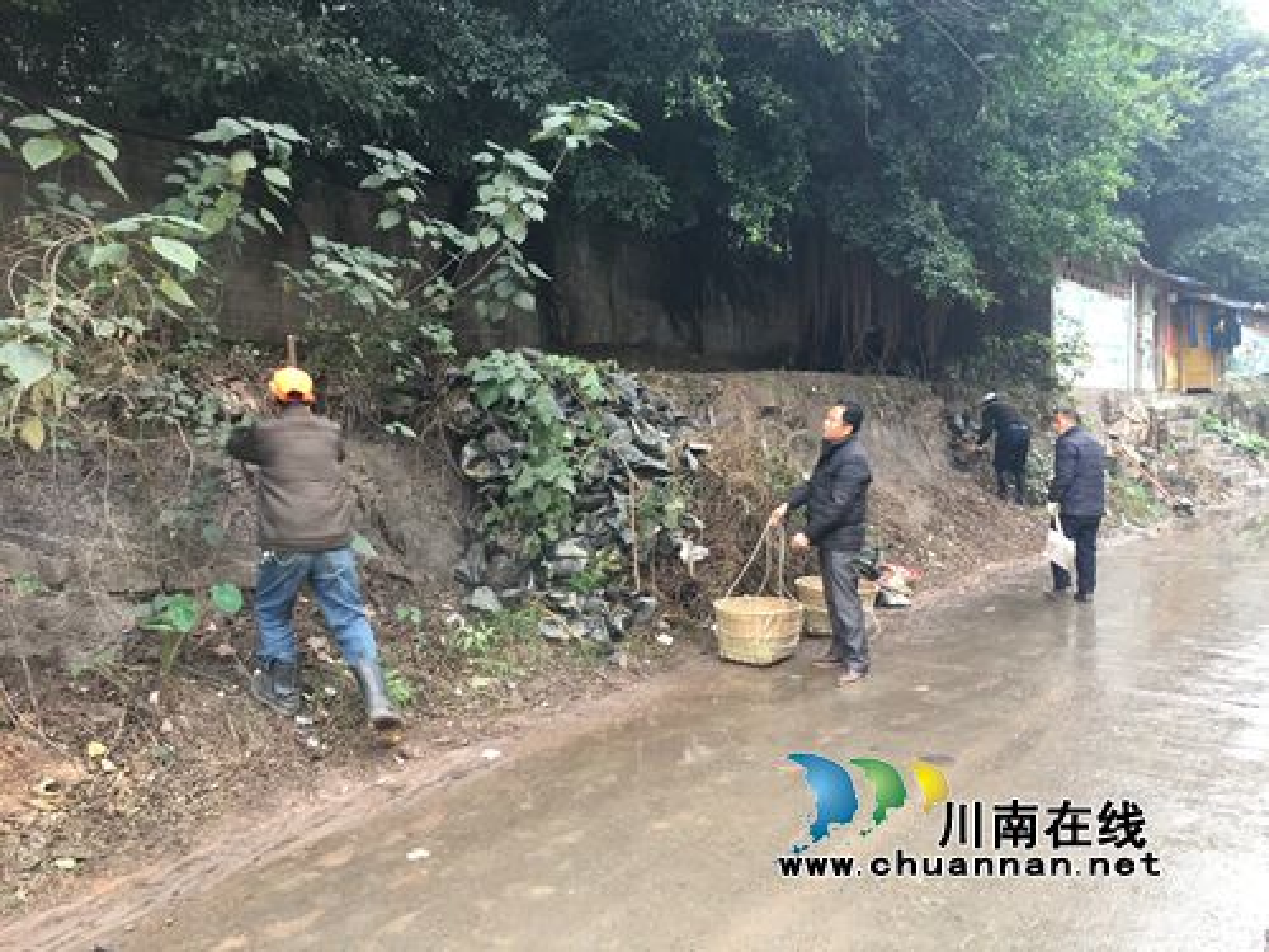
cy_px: 476
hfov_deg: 61.7
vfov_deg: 48.2
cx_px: 634
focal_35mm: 29
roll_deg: -2.2
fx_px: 1063
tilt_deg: +1.1
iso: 50
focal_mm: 4.15
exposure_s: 1/17
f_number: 2.2
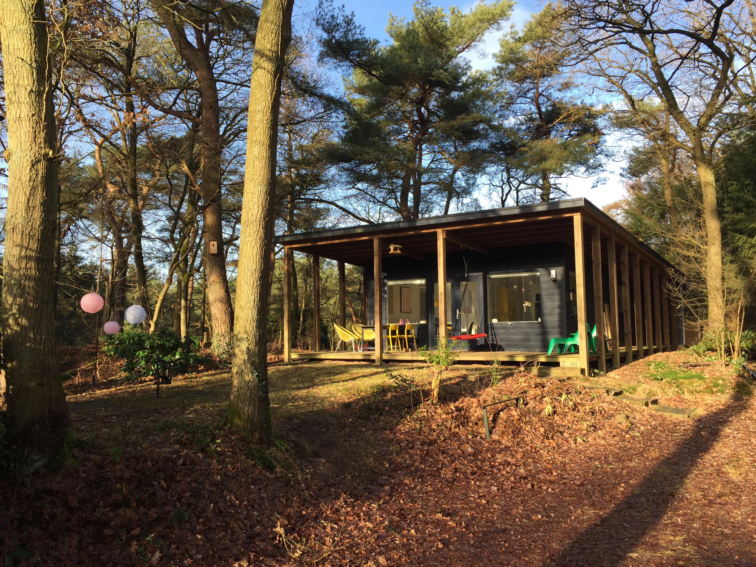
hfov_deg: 61.7
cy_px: 284
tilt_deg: +5.8
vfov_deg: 48.2
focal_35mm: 29
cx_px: 378
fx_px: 633
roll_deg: -0.1
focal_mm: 4.15
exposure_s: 1/412
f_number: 2.2
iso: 32
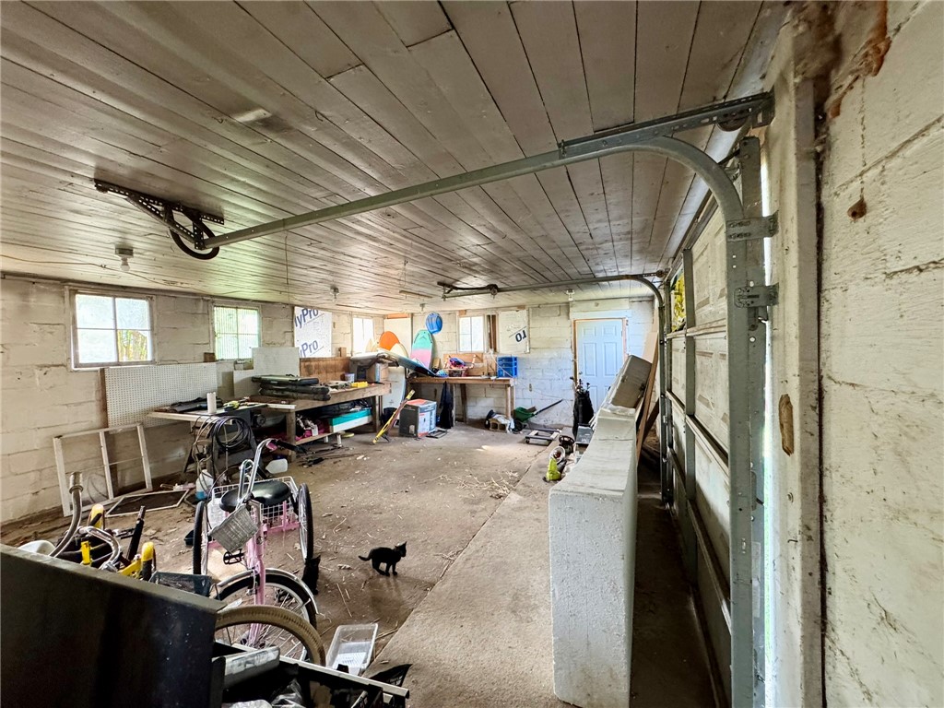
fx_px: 382
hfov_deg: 102.1
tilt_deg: -1.5
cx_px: 472
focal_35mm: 14
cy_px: 354
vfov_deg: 85.7
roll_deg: +1.2
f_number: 2.2
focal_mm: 2.22
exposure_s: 1/60
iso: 320
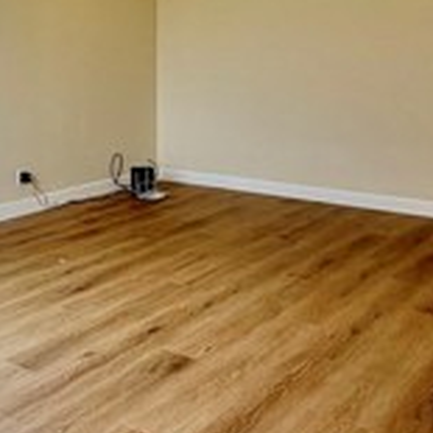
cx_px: -50
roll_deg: +0.5
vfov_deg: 32.2
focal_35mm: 51
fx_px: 722
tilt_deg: -1.8
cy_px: 70
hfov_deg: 29.8
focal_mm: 2.22
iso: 40
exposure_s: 1/186
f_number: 2.2
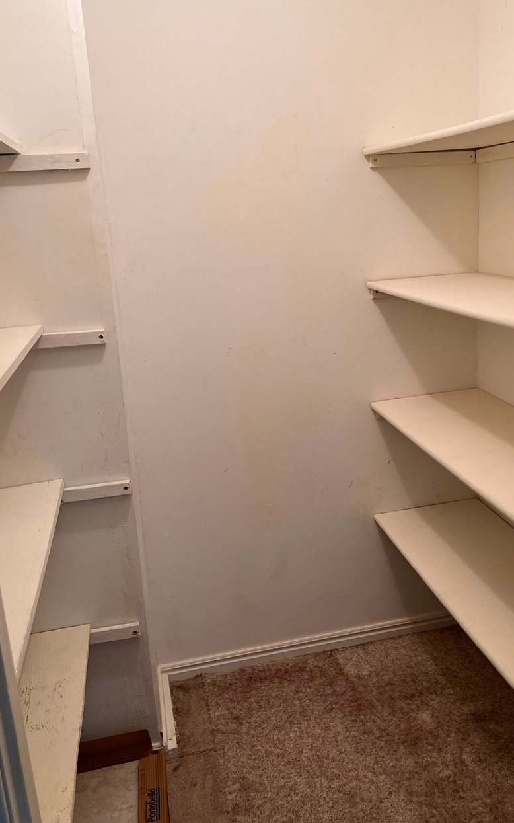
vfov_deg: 56.7
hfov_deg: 37.0
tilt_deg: -12.8
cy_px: 383
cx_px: 334
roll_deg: +3.0
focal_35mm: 34
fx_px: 762
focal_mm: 5.7
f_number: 1.5
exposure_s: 1/120
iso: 125
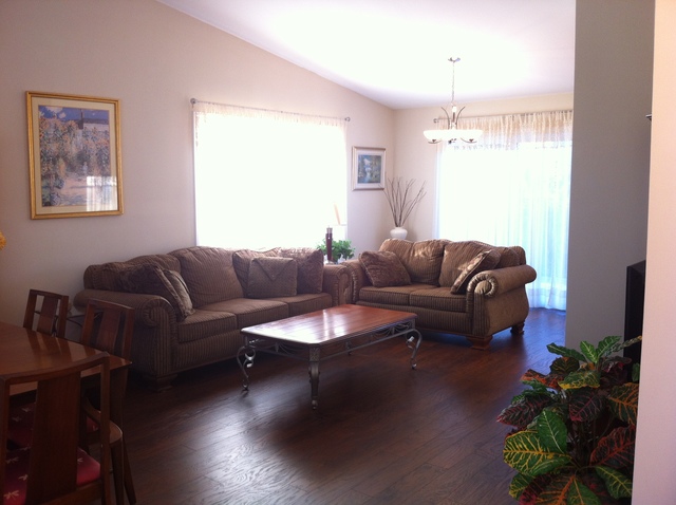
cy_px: 252
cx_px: 338
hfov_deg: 52.7
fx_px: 682
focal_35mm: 35
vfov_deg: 40.6
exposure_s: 1/17
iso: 80
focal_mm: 3.85
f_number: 2.8
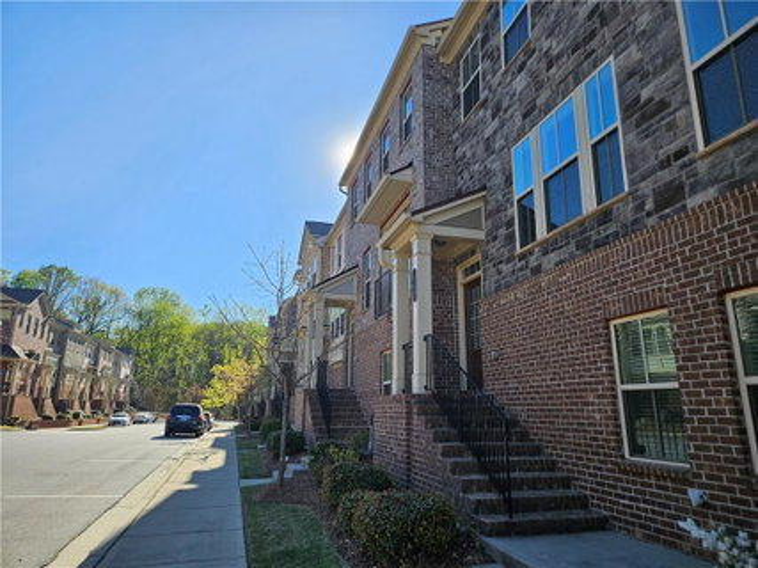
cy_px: 284
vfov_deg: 58.9
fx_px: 503
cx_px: 379
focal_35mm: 23
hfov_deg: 73.9
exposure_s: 1/1120
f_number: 1.8
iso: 25
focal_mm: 5.4
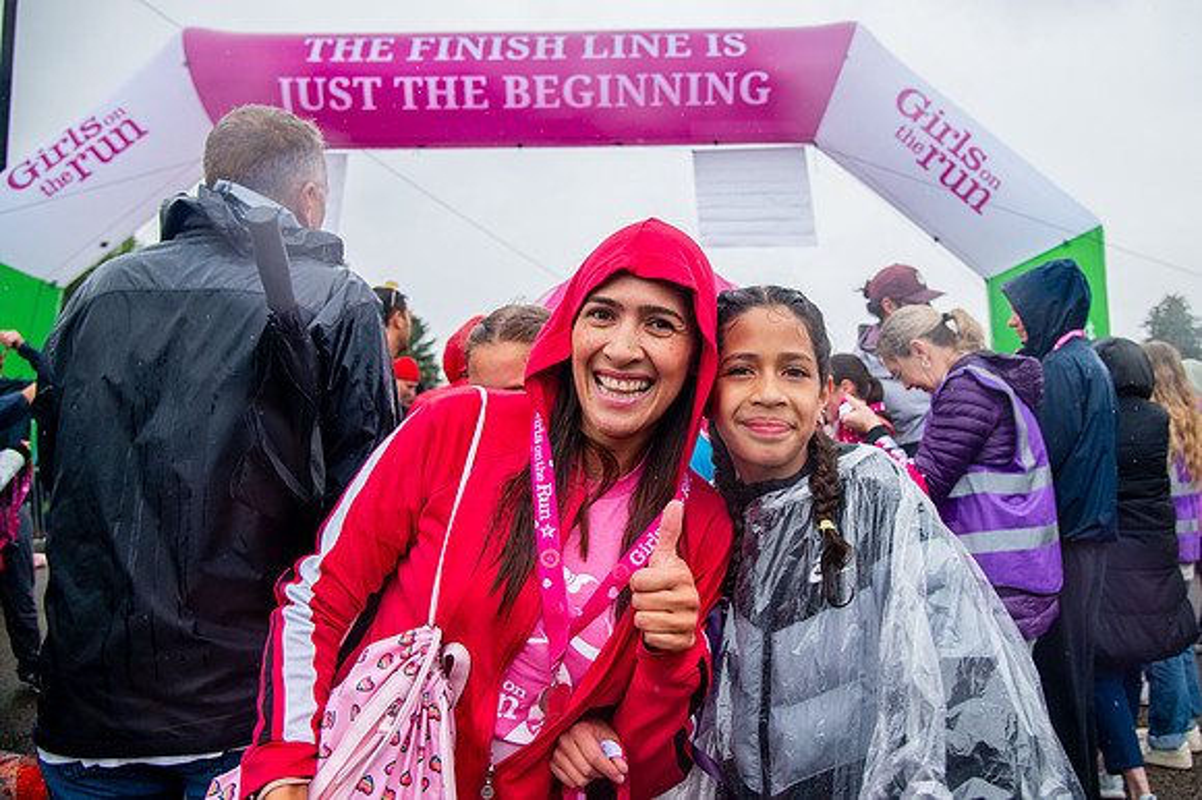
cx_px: 687
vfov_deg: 47.1
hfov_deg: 66.2
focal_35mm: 27
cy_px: 360
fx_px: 916
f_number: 4
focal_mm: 24
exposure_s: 1/1600
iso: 1600
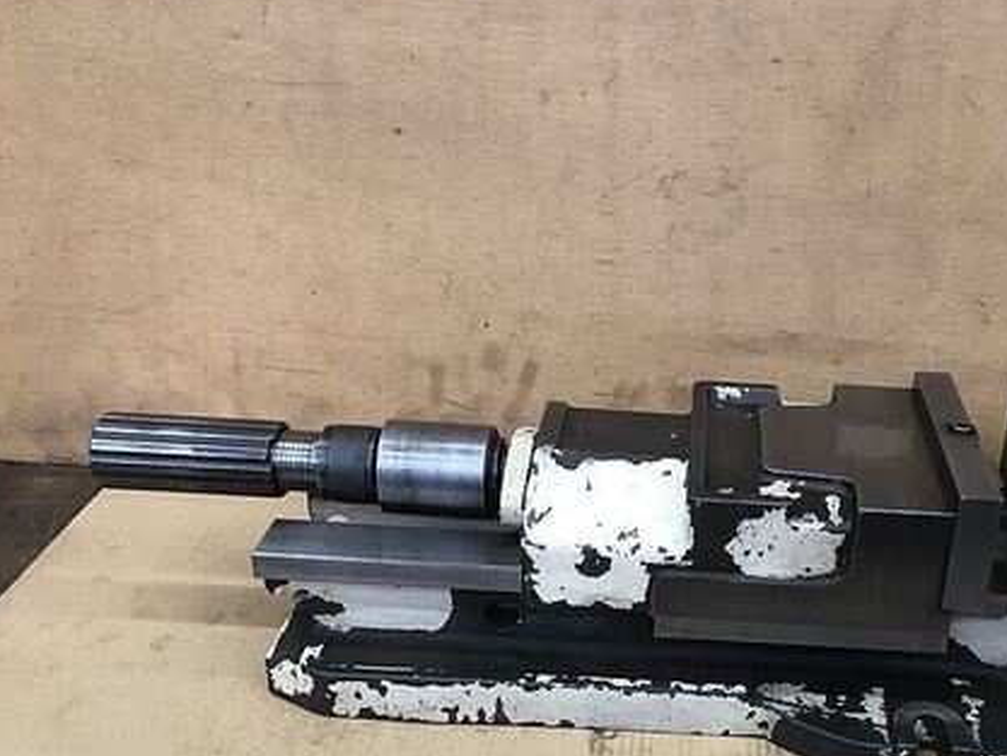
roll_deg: -2.9
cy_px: 546
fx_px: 1251
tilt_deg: -30.1
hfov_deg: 42.9
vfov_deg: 33.1
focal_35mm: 43
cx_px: 710
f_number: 1.8
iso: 40
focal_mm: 3.99
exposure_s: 1/17
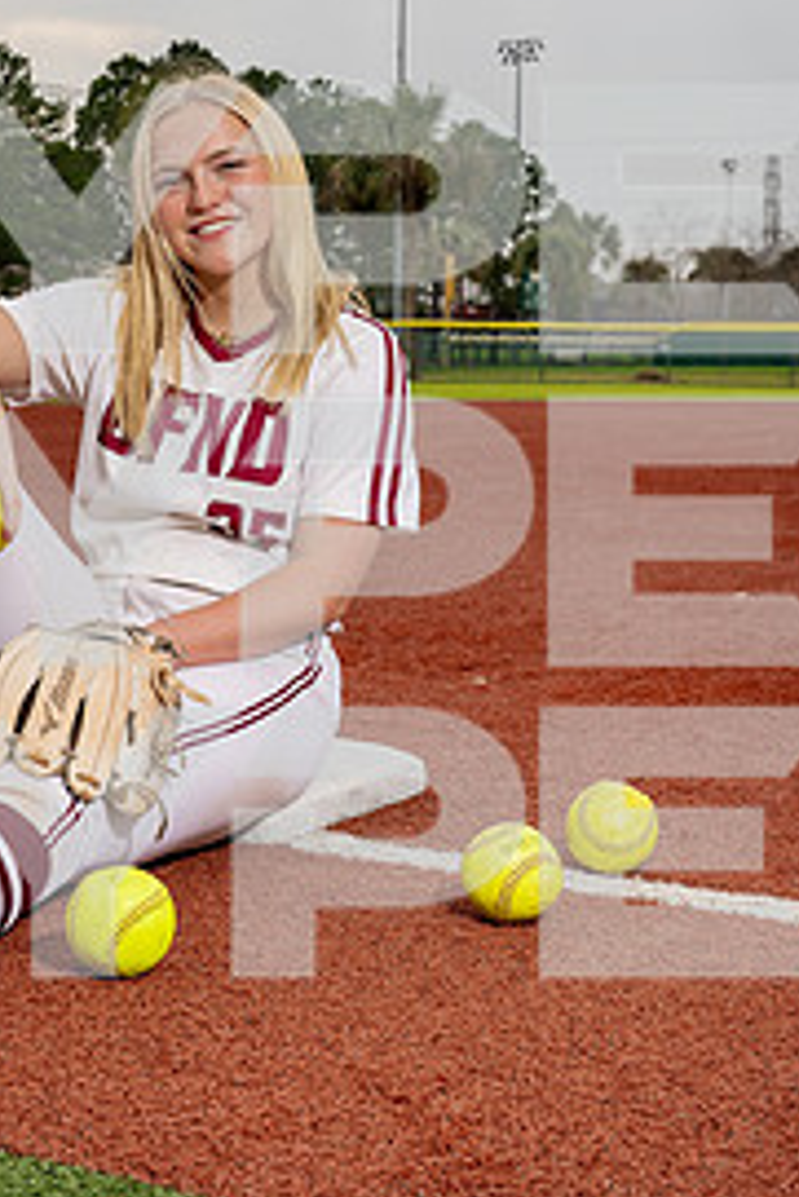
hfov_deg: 19.9
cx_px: 190
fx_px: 2261
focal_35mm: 68
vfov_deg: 29.6
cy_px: 534
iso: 100
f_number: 8
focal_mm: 41
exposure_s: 1/250
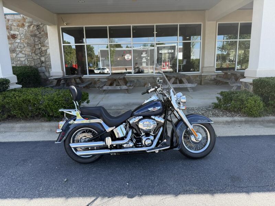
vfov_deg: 56.8
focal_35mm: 24
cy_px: 103
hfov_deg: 71.6
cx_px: 138
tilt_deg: -11.3
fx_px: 191
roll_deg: +2.3
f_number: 1.78
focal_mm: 6.76
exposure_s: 1/858
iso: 80
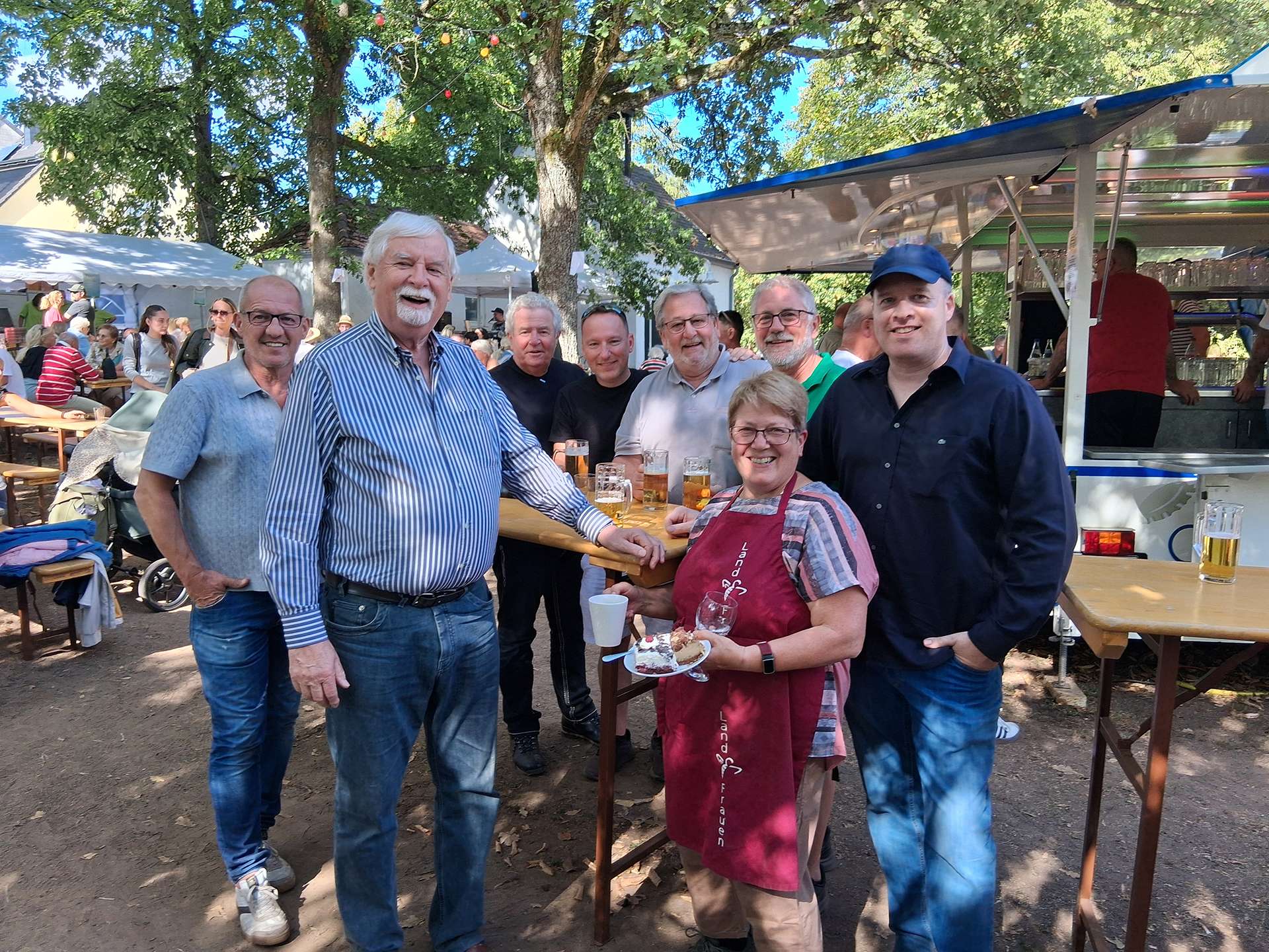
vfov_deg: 53.1
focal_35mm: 26
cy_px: 476
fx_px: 953
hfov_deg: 67.3
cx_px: 634
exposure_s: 1/100
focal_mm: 3.98
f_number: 1.8
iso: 25
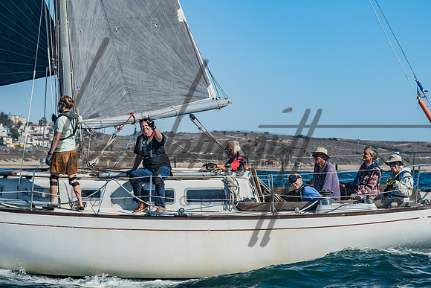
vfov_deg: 12.3
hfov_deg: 18.4
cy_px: 113
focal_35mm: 111
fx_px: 1330
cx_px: 190
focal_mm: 76
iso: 160
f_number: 6.3
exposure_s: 1/500
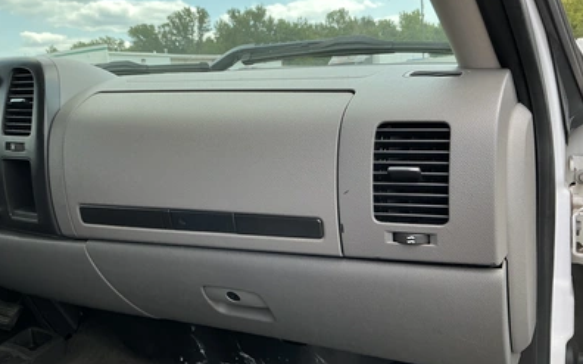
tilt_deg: -11.1
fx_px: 476
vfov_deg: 41.7
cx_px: 290
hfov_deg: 62.9
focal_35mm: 30
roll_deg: +3.0
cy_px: 167
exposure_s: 1/204
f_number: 1.8
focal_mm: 3
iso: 20
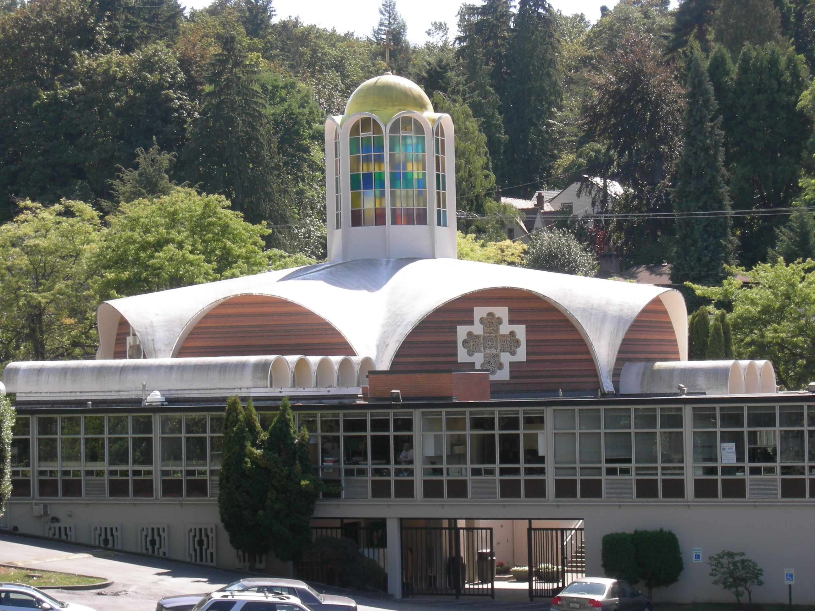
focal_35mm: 110
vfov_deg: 13.5
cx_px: 408
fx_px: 2590
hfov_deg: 17.9
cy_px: 306
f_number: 5.4
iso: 64
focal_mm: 23
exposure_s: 1/146
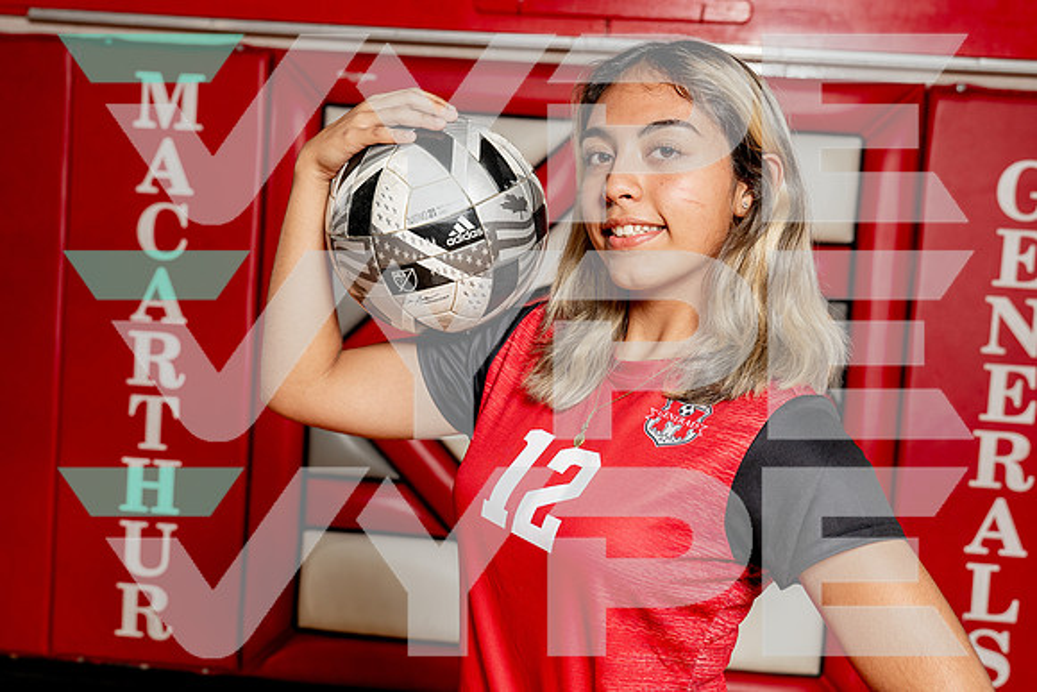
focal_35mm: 46
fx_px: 1338
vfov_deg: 29.0
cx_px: 518
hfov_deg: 42.4
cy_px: 346
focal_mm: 43
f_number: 5.6
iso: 640
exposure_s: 1/250
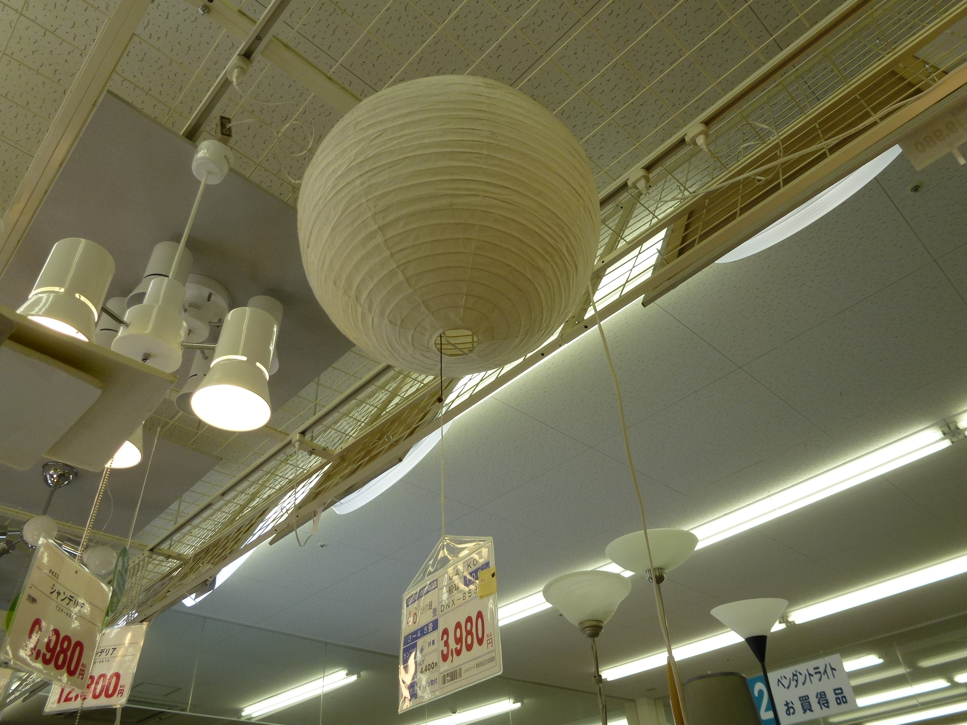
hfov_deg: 71.6
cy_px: 362
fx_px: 670
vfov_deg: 56.8
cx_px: 484
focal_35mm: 24
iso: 100
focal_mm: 4.3
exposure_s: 1/100
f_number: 3.3
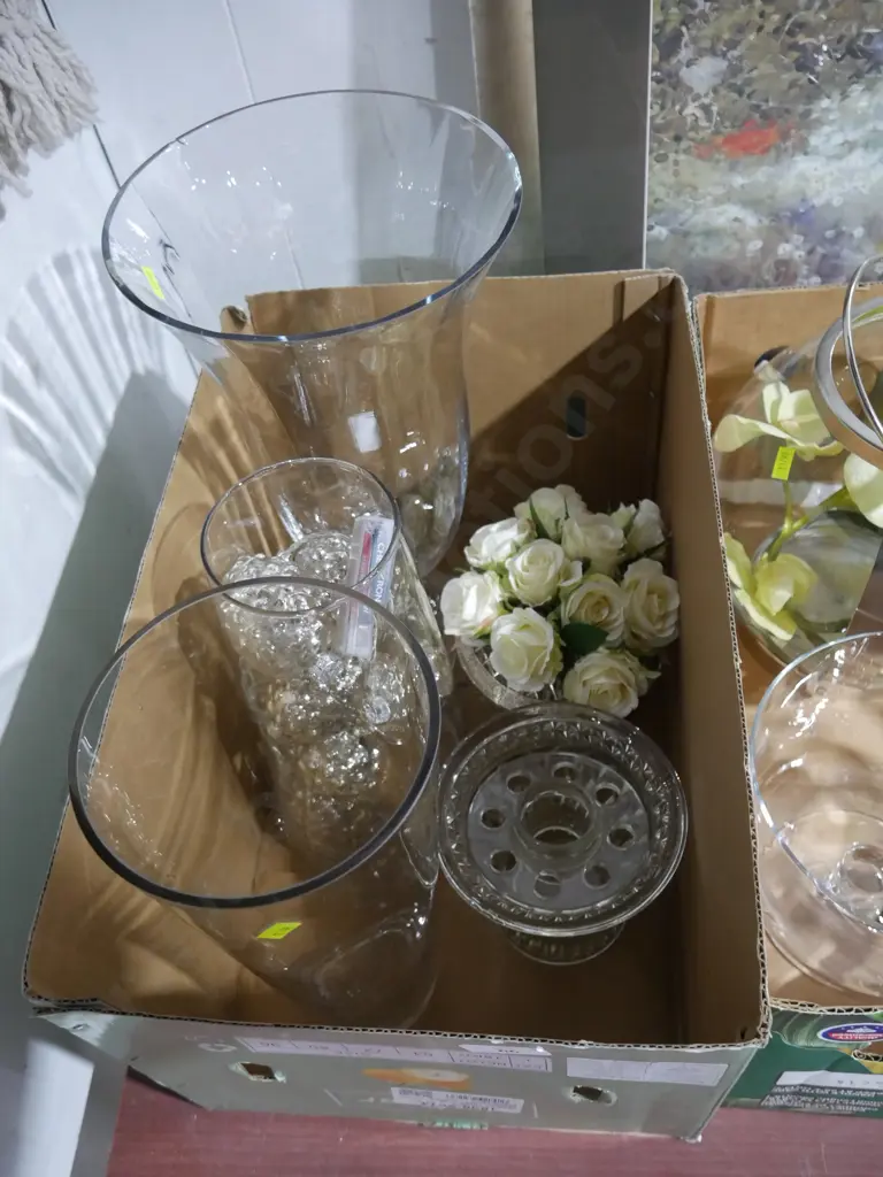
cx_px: 442
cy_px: 588
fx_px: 952
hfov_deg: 49.7
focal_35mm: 28
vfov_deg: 63.4
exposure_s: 1/60
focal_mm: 14
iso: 2500
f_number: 3.5
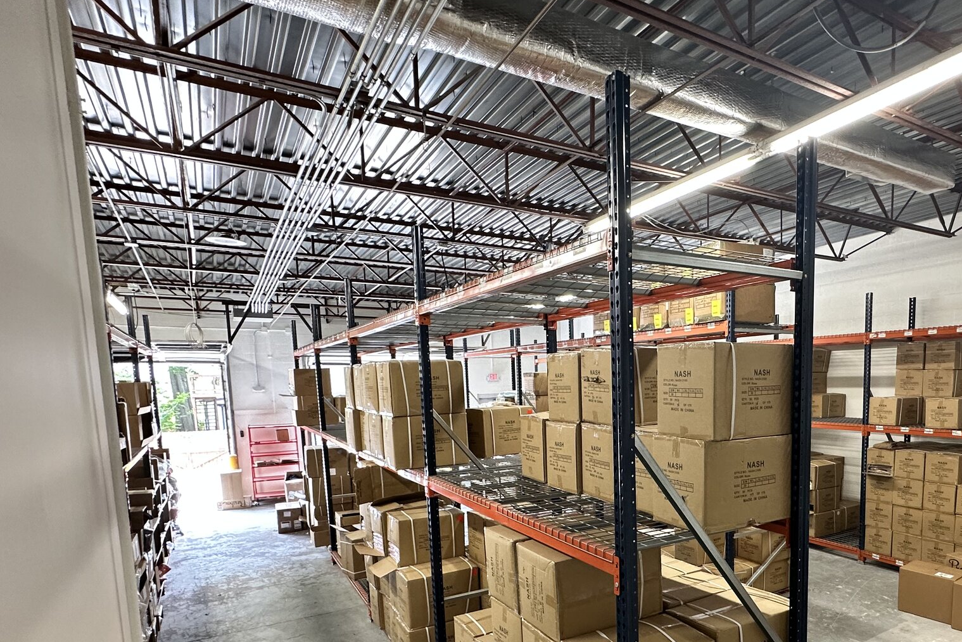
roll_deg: +0.9
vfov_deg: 53.5
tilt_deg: -8.0
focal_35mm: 23
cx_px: 638
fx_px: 615
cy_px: 453
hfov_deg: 73.9
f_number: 2.2
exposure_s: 1/60
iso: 160
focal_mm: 2.22
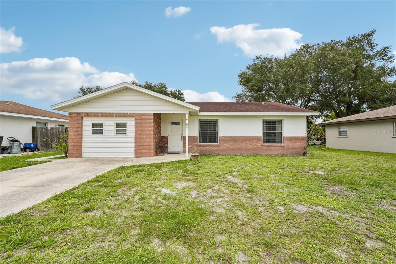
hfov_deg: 104.3
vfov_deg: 81.2
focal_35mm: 14
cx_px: 198
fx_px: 154
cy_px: 132
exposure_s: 1/1250
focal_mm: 14
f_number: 8
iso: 400
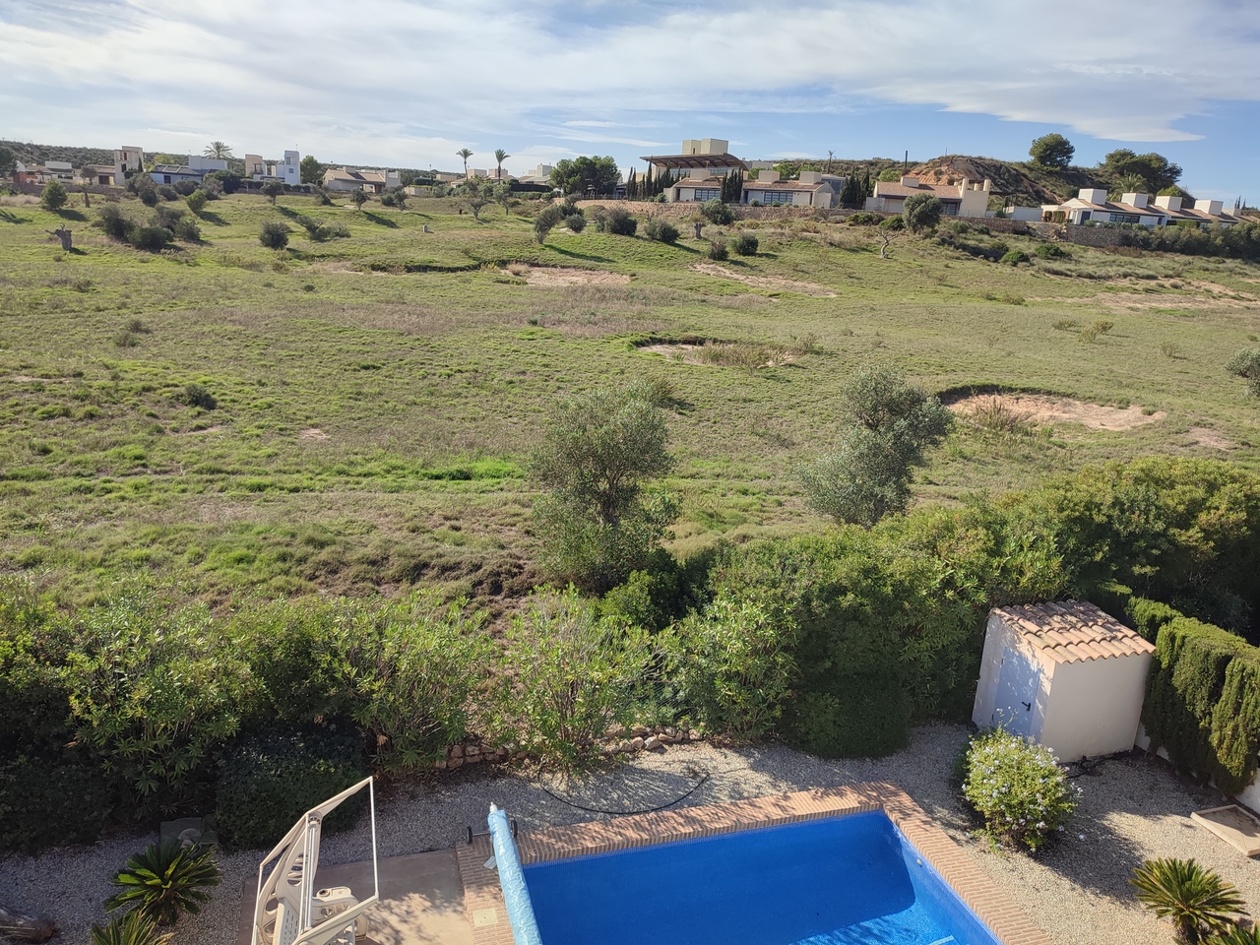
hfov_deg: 71.6
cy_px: 472
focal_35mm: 24
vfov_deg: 56.8
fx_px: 874
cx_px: 630
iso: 50
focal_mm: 5.89
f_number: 1.89
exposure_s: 1/797
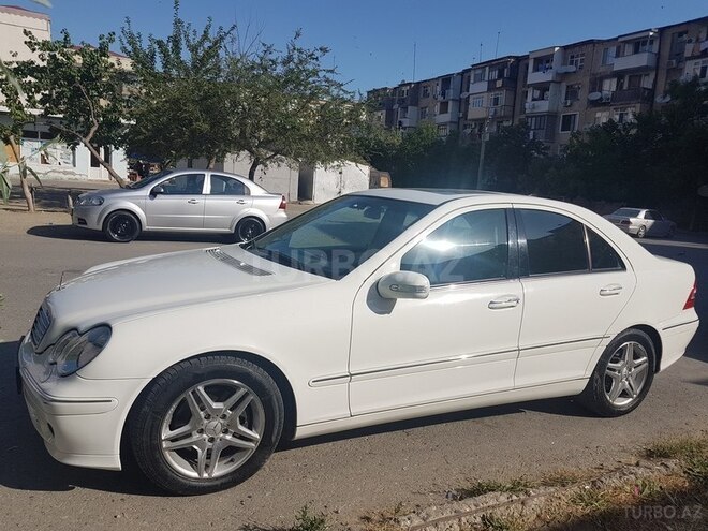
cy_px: 266
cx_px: 354
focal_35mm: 26
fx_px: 532
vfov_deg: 53.1
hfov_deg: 67.3
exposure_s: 1/3664
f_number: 1.7
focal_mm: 4.2
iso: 40
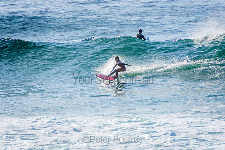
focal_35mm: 600
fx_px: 3751
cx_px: 112
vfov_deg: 2.3
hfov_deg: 3.4
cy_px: 75
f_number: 5.6
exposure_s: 1/2000
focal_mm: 400
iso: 250
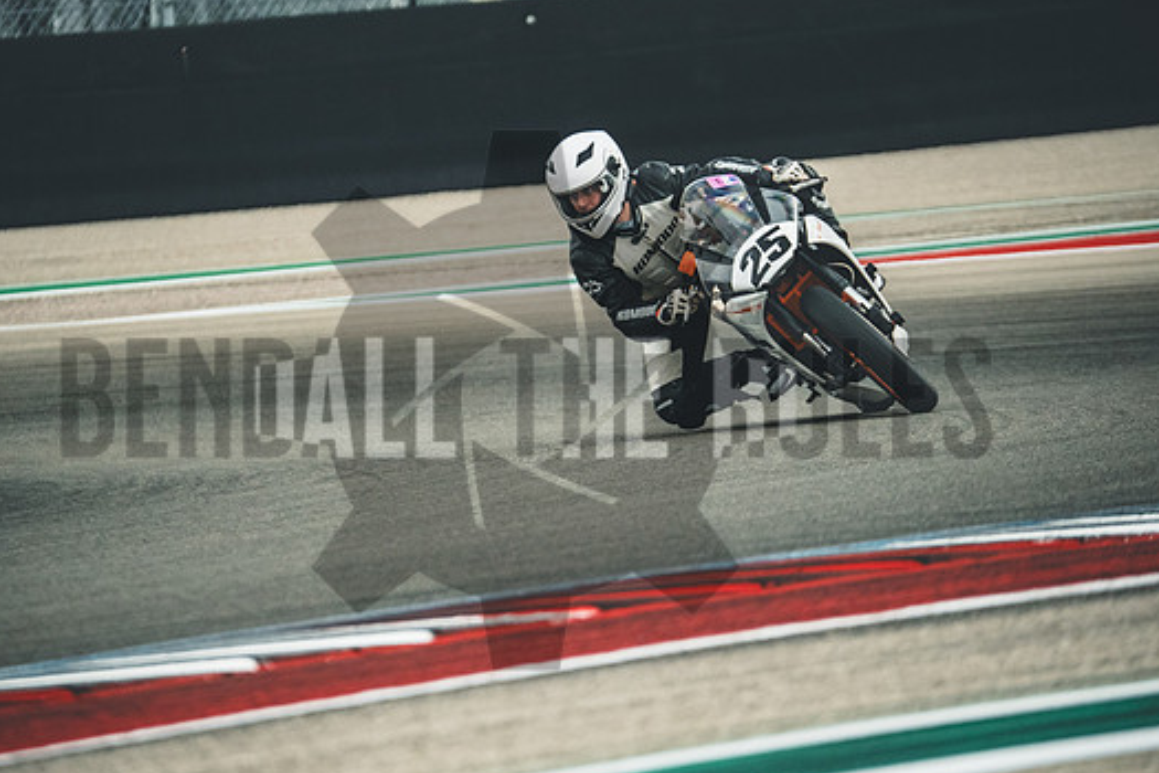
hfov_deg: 3.1
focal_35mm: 663
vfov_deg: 2.1
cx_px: 525
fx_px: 21343
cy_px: 401
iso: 2500
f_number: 5.6
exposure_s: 1/2000
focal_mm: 400
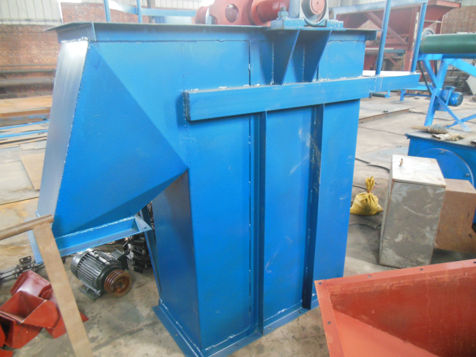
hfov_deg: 69.4
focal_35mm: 25
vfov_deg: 54.9
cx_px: 238
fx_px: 344
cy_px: 178
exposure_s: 1/10
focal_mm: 4.5
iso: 400
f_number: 3.2
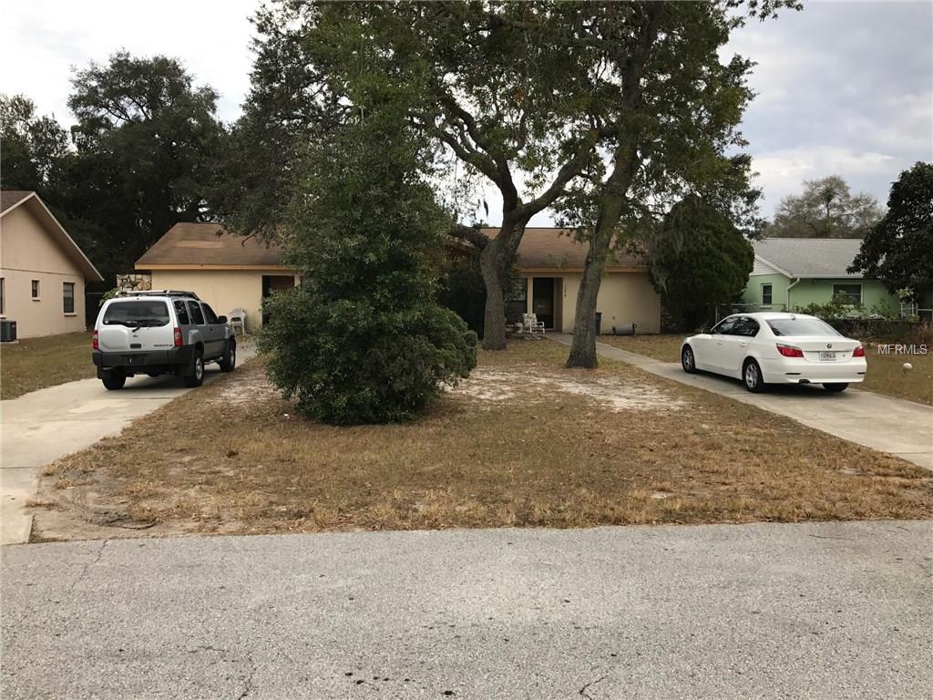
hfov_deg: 63.4
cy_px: 350
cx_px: 466
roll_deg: +0.0
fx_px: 755
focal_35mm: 28
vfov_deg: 49.7
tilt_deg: -2.9
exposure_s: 1/427
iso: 20
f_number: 1.8
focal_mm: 3.99
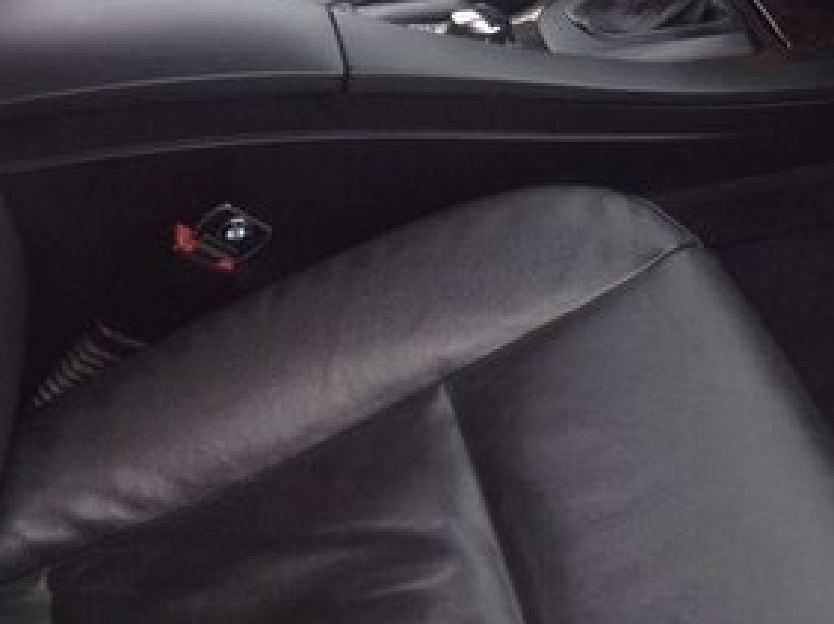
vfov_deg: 17.3
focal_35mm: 82
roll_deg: -1.4
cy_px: -84
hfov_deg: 23.2
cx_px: 751
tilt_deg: -23.6
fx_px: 1974
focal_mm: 4.28
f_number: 2.4
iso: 50
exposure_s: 1/216
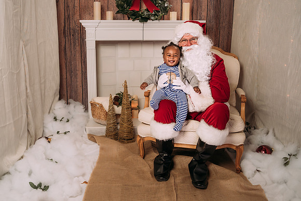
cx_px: 141
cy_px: 94
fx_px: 336
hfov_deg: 48.3
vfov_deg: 33.3
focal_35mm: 40
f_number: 5.6
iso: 100
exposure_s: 1/100
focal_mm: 35
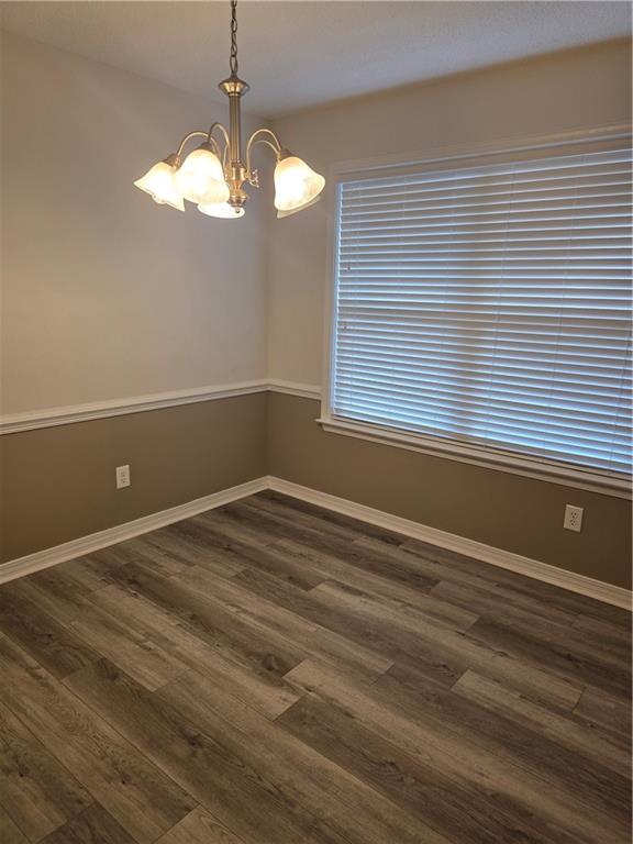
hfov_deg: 58.9
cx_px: 316
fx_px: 561
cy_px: 422
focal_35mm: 23
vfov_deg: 73.9
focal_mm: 6.3
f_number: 1.7
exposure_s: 1/120
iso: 100
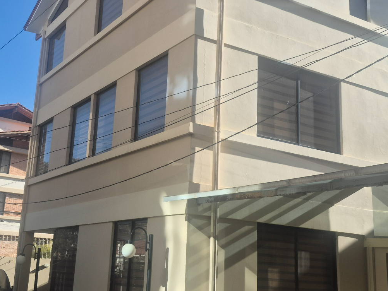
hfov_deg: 40.3
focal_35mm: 47
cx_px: 160
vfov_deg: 30.9
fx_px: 527
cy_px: 136
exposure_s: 1/938
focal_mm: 5.4
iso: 25
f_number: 1.8
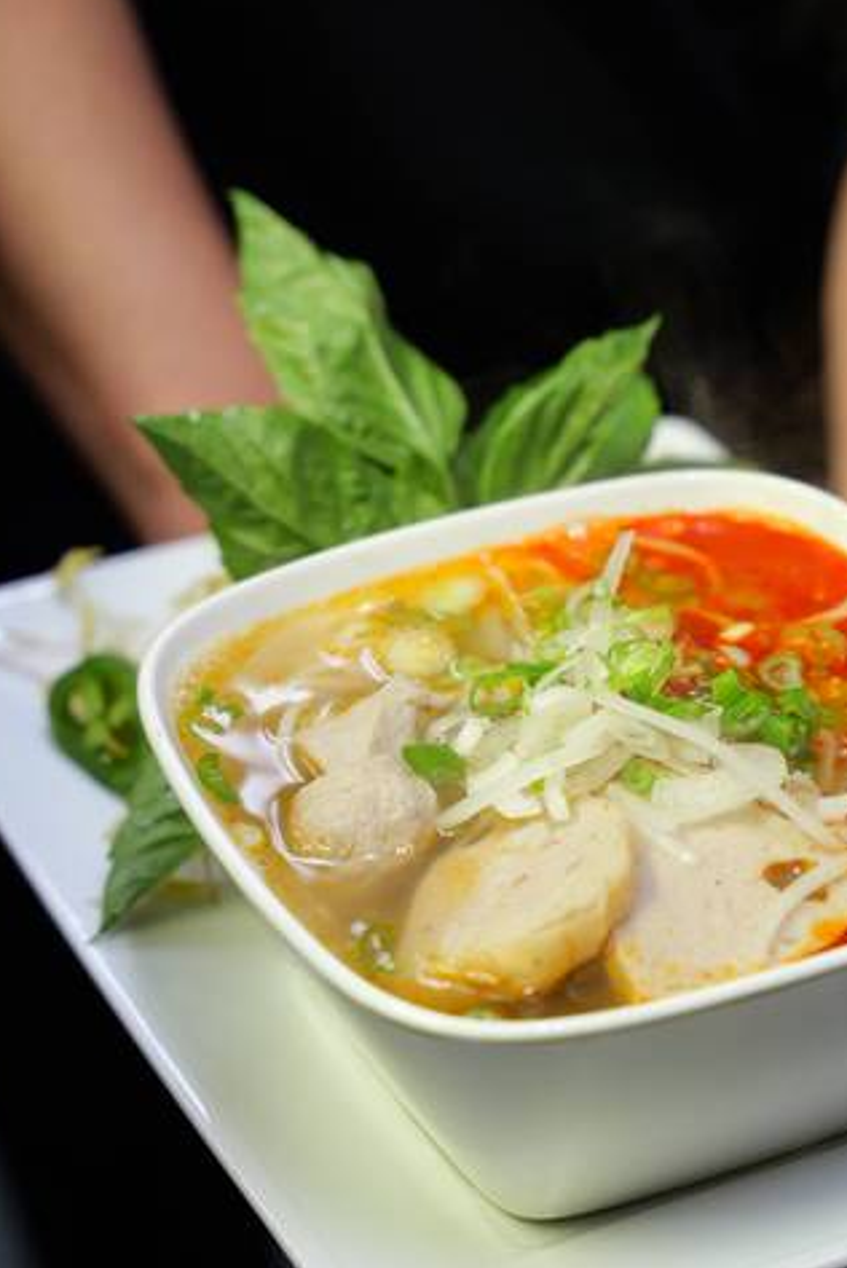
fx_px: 4299
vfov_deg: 16.8
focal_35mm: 122
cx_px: 616
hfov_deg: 11.2
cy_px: 706
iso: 1250
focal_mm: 70
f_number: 2.8
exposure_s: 1/80
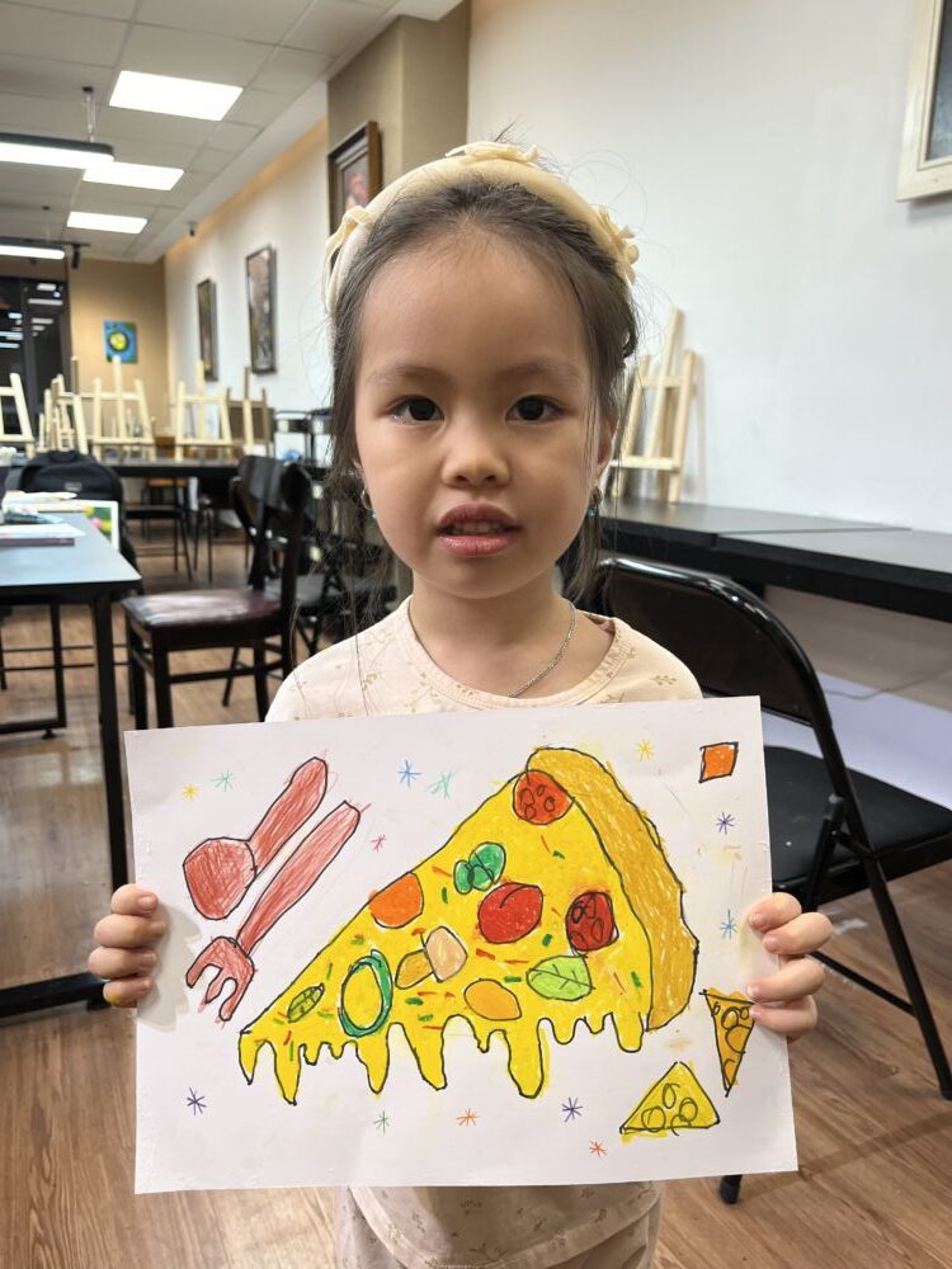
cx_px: 476
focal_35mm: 26
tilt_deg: -12.4
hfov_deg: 53.1
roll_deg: -0.7
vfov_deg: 67.3
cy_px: 634
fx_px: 953
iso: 100
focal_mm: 5.1
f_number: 1.6
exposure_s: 1/121
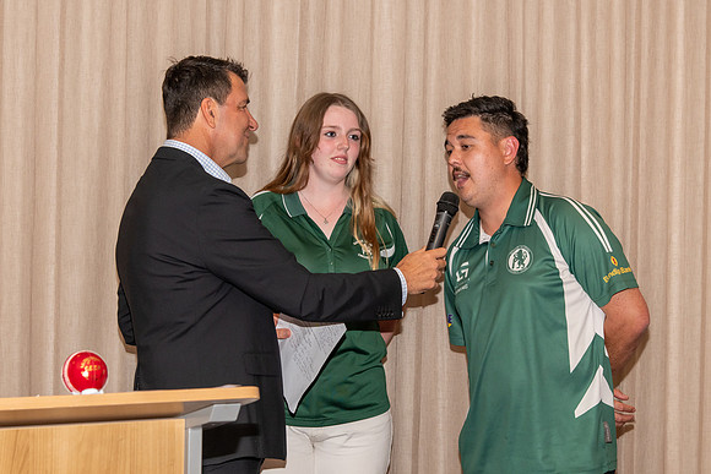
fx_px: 1560
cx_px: 362
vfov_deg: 17.3
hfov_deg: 25.7
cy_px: 228
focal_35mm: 79
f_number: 5.6
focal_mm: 62
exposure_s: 1/60
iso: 800
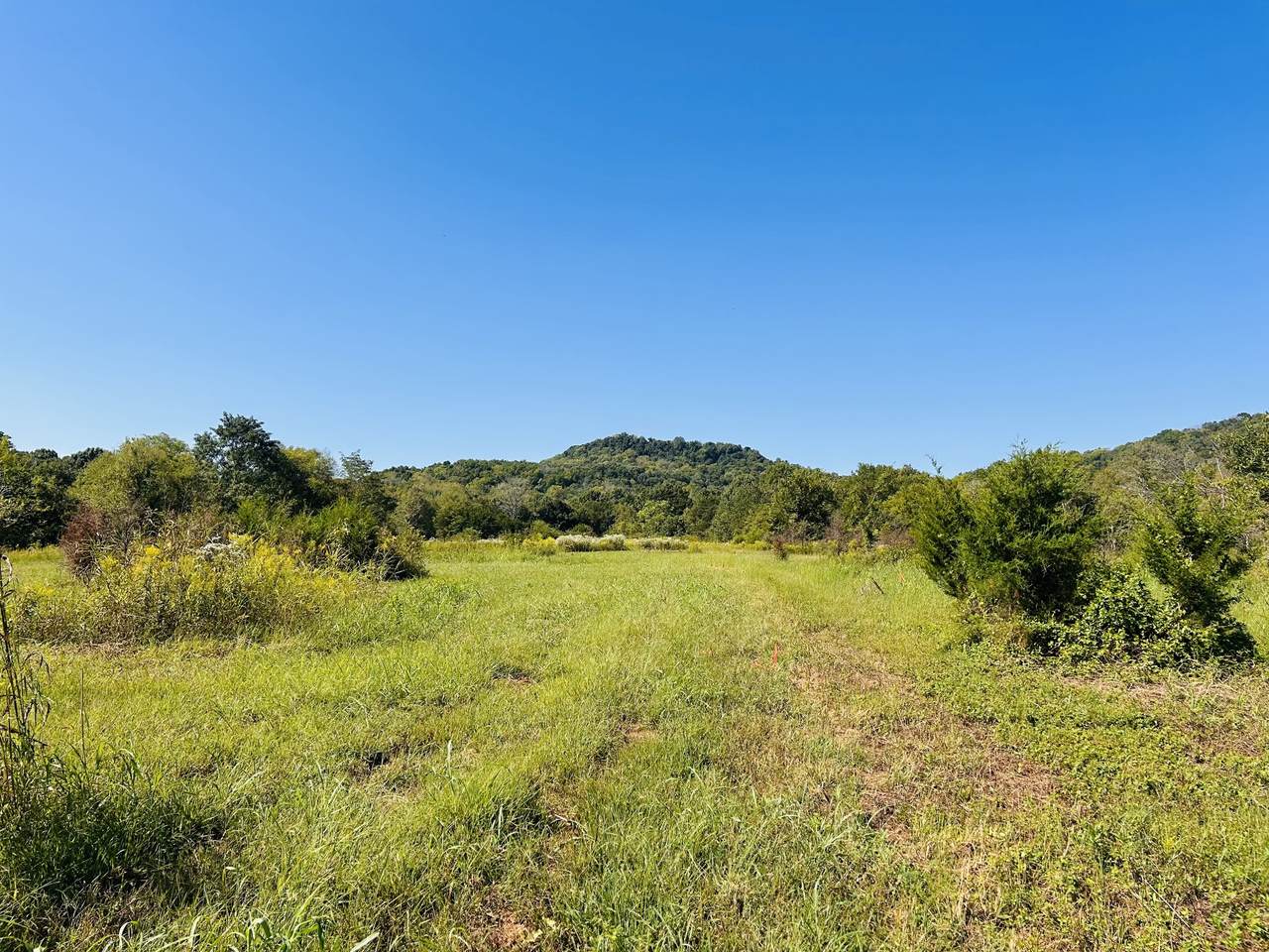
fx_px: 953
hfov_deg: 67.3
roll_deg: +0.1
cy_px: 476
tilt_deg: +3.5
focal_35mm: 26
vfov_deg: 53.1
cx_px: 634
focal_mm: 5.7
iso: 50
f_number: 1.5
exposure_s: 1/3704
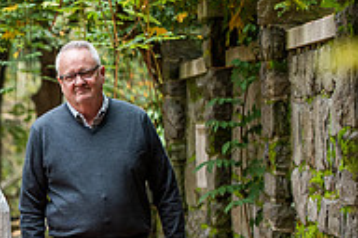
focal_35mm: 313
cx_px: -36
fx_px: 3112
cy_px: 202
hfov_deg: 6.6
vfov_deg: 4.4
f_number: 4
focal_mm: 98
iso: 800
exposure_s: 1/200
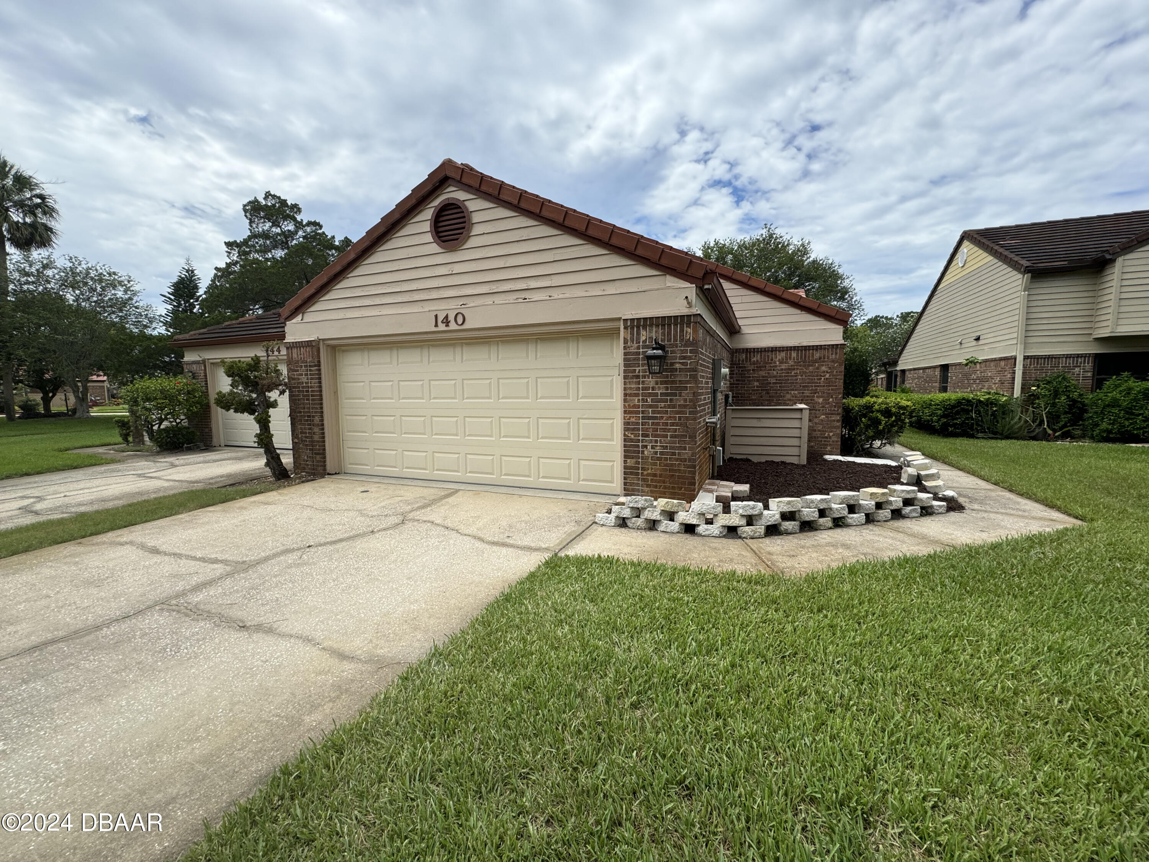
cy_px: 431
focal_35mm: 14
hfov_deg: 102.1
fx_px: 465
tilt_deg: -7.5
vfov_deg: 85.7
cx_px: 574
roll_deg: +0.1
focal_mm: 2.22
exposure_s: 1/1506
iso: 50
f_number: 2.2
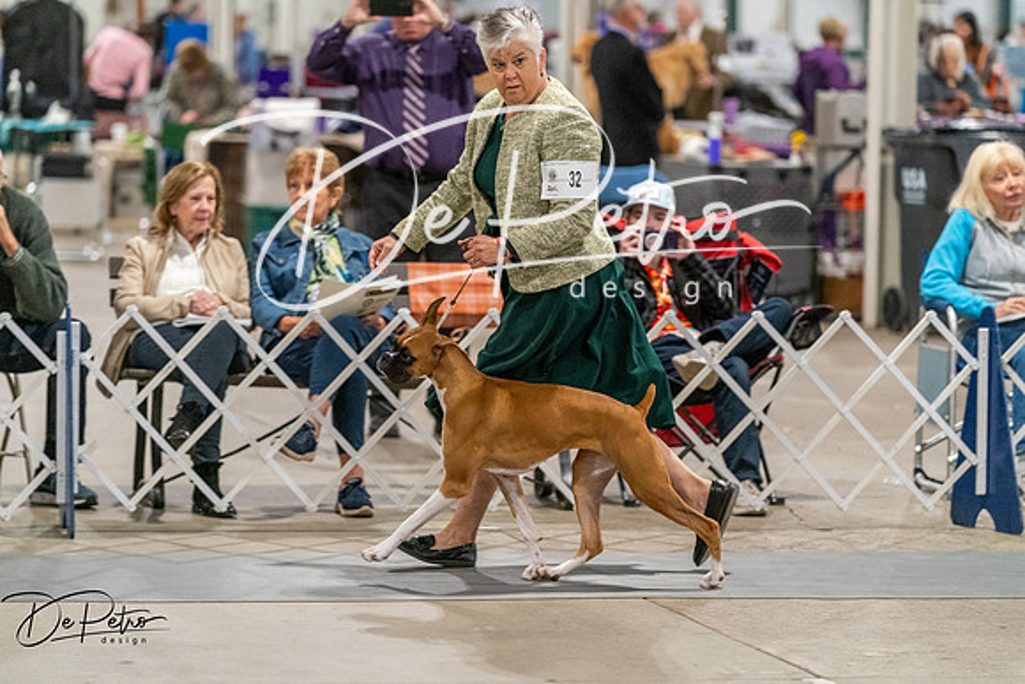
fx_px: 5097
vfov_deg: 7.7
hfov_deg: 11.5
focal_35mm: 179
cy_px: 342
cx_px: 512
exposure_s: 1/250
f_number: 3.5
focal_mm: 179
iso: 6400
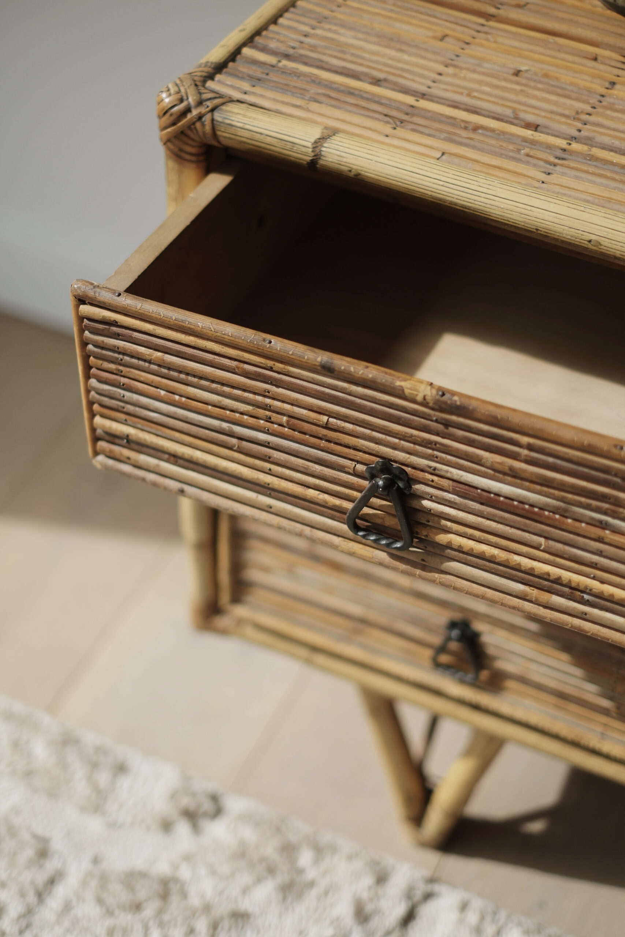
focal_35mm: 53
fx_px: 1380
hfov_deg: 25.5
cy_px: 468
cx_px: 312
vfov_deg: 37.5
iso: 125
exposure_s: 1/210
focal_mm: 35
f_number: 2.8
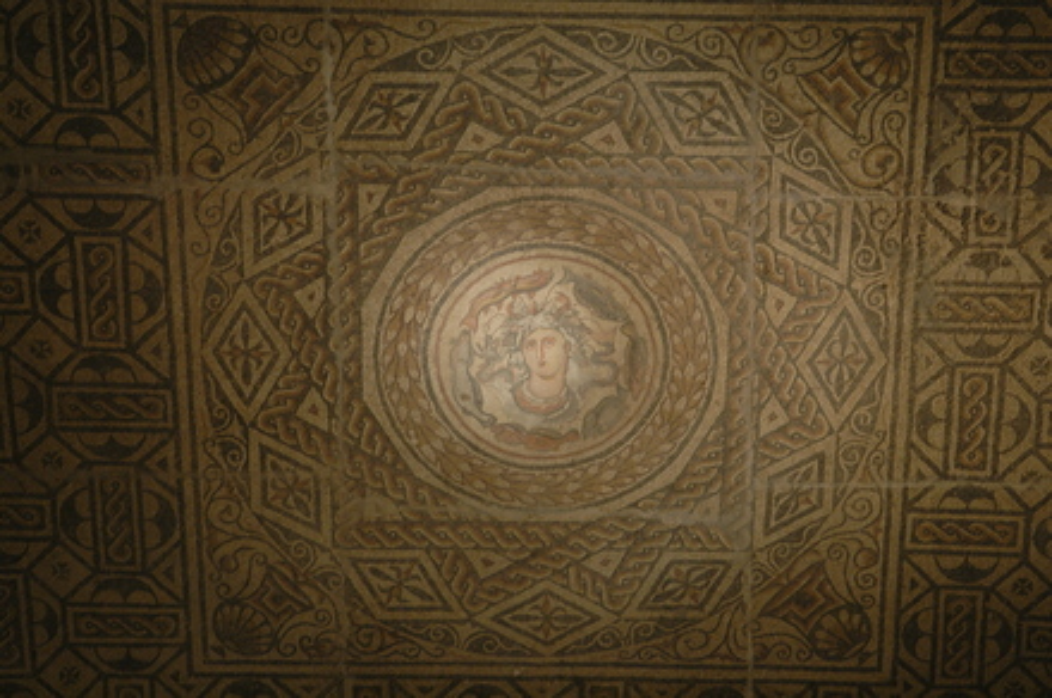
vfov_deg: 18.9
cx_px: 526
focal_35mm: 72
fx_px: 2101
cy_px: 349
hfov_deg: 28.1
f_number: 4.5
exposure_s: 1/15
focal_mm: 48
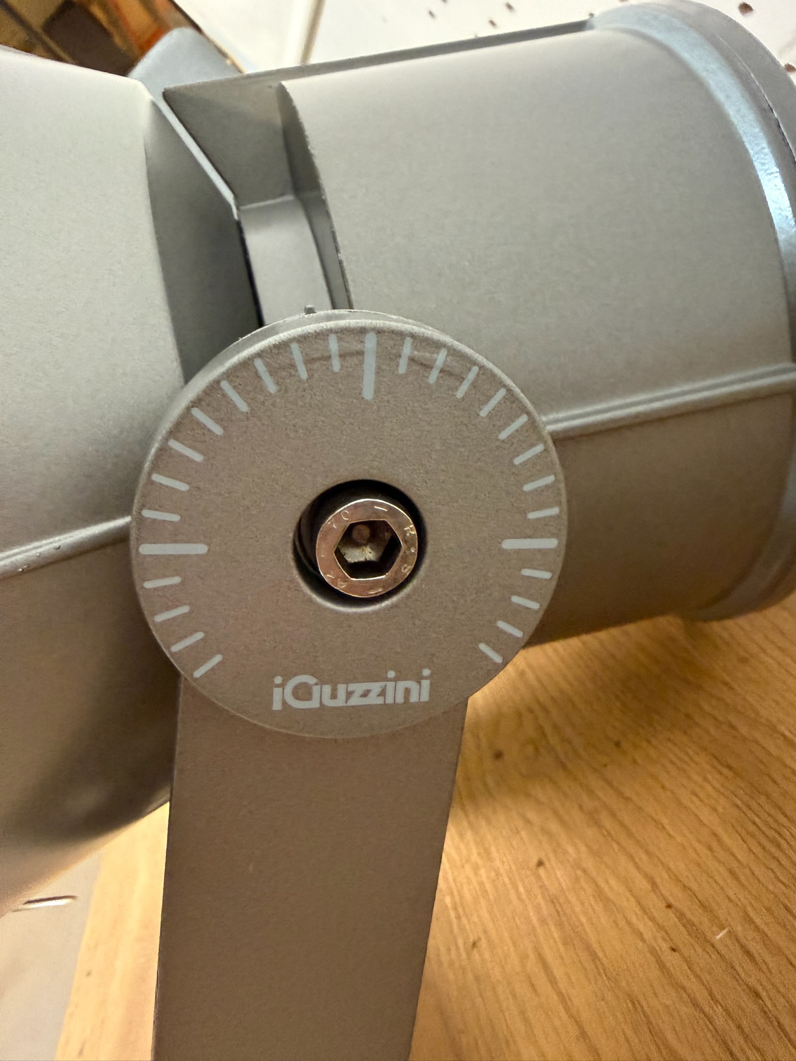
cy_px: 530
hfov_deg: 56.8
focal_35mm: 24
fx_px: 736
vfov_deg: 71.6
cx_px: 398
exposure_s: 1/50
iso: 640
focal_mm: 2.22
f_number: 2.2
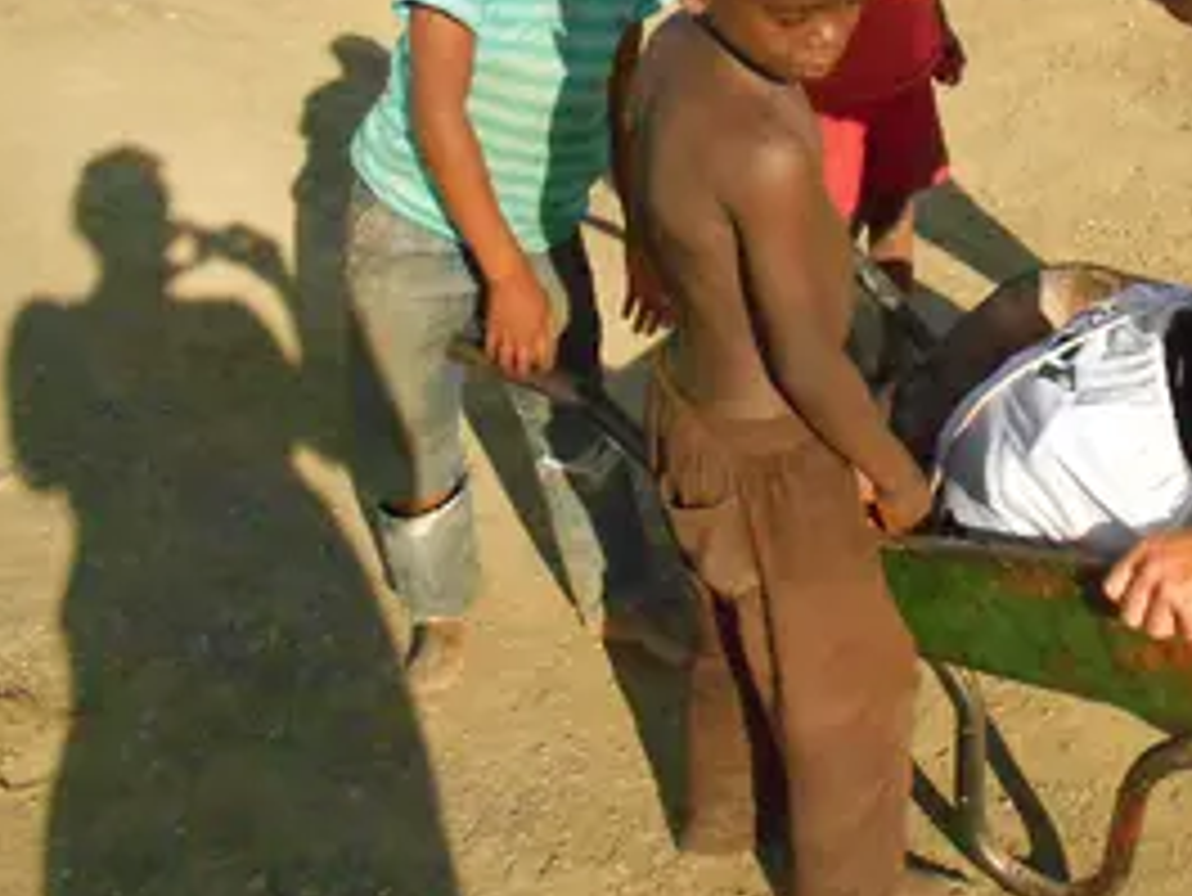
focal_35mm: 49
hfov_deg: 37.3
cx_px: 976
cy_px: 110
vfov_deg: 28.7
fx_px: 1688
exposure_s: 1/1000
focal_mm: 4.6
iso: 800
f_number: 8
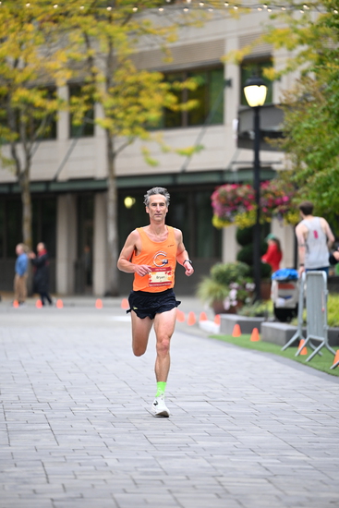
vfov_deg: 10.3
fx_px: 2823
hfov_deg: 6.9
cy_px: 254
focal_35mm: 200
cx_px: 170
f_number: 2.8
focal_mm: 200
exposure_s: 1/800
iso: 1600
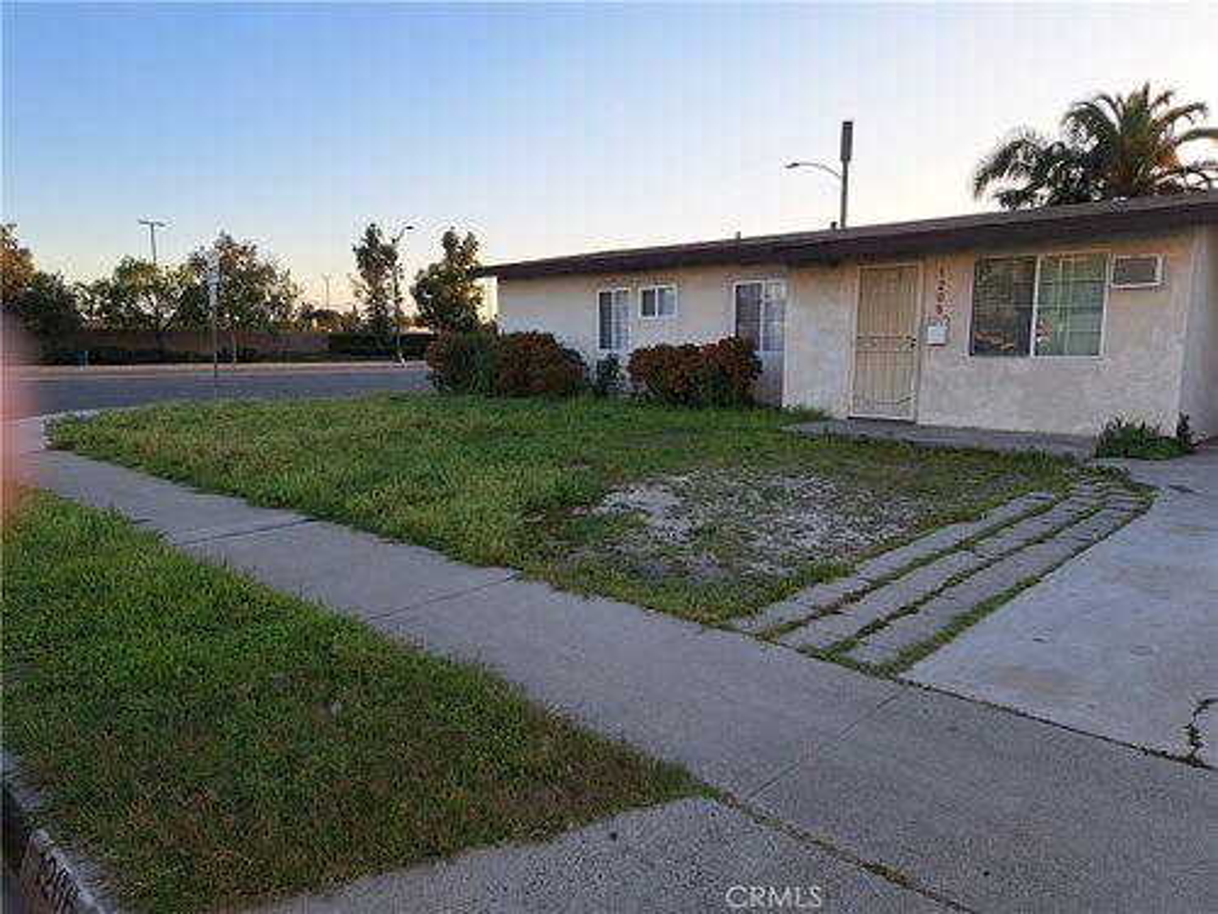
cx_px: 609
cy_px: 457
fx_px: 844
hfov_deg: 71.6
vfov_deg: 56.8
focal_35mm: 24
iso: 50
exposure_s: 1/281
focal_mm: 5.23
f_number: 1.8
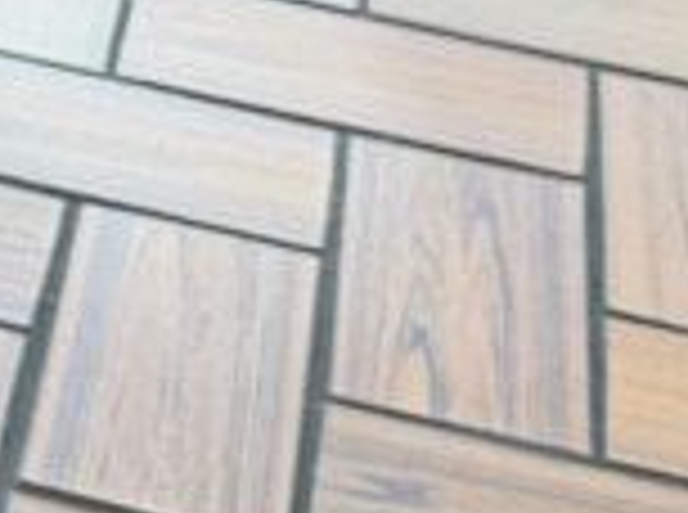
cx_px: -814
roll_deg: -1.6
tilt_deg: -24.9
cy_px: -374
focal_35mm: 161
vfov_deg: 8.8
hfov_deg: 10.9
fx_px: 3192
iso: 64
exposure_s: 1/120
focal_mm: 6.76
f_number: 1.78
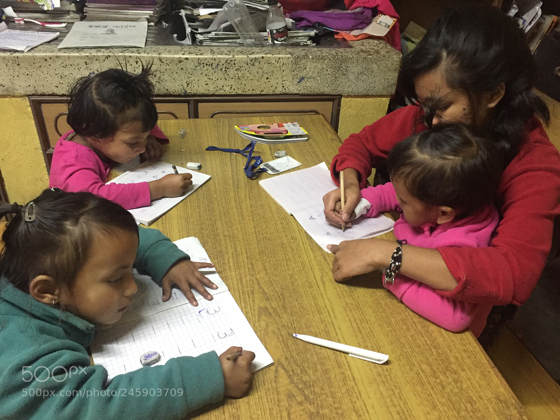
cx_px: 280
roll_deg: -4.9
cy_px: 210
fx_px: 469
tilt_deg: -34.0
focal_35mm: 29
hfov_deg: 61.7
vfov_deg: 48.2
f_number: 2.2
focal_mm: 4.15
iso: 320
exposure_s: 1/17
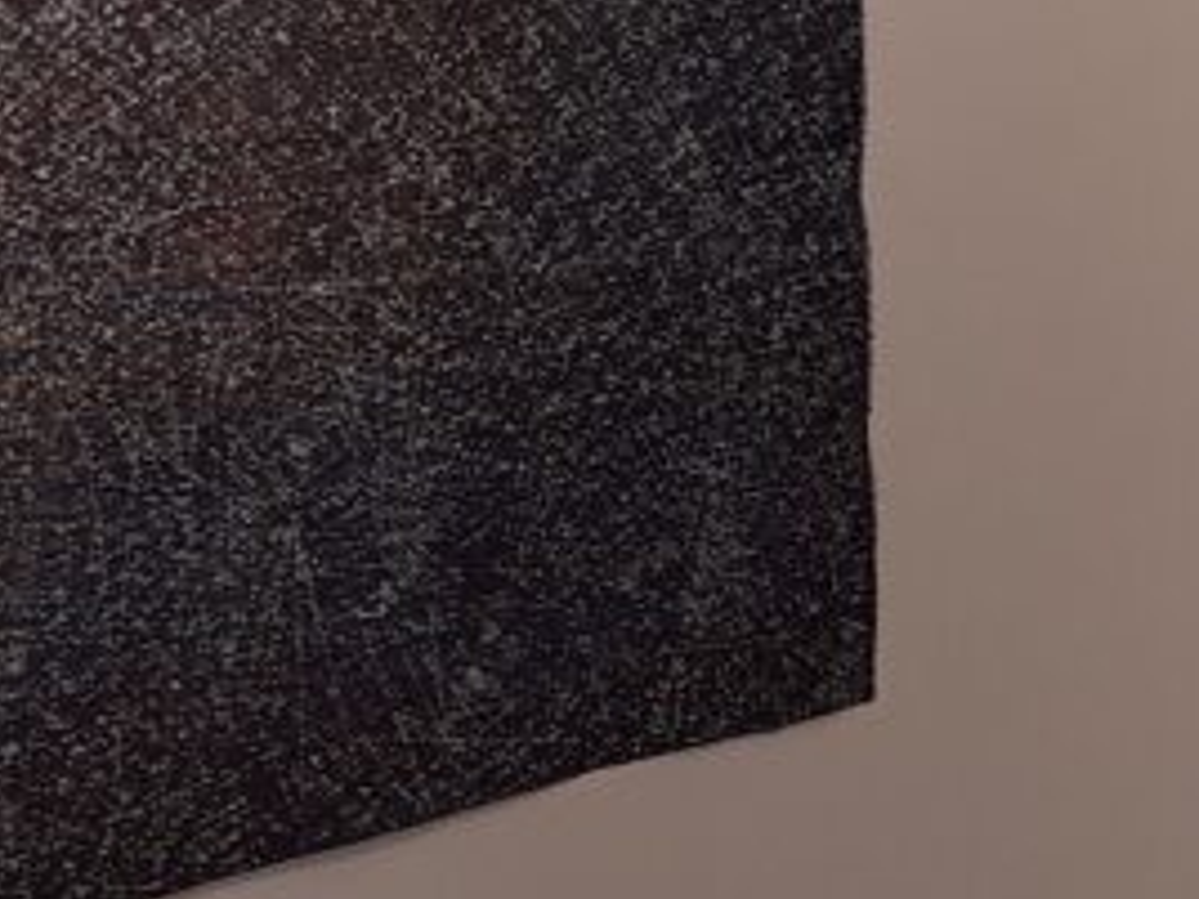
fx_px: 3568
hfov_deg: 16.3
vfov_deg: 13.9
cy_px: -237
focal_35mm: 103
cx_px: 2112
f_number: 1.9
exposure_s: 1/50
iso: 50
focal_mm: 3.6
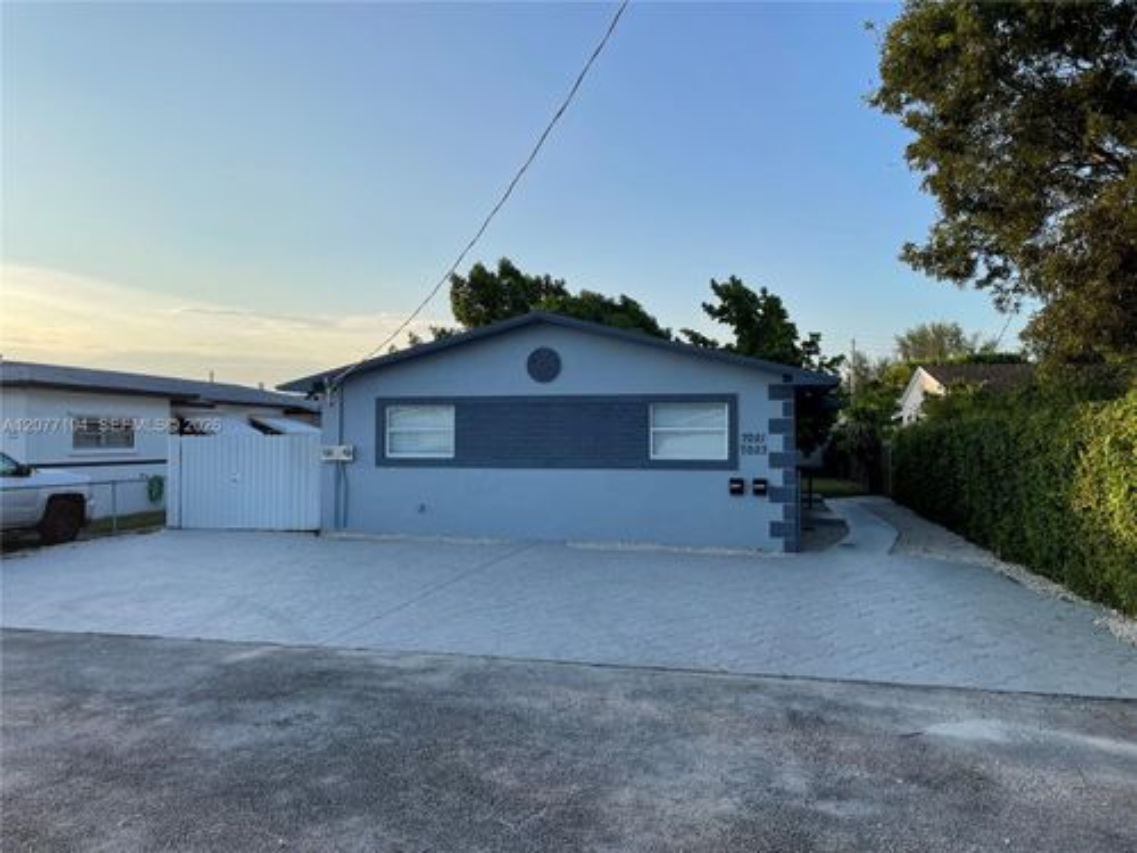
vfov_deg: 53.1
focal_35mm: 26
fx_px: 854
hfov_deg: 67.3
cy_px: 426
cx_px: 568
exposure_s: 1/1553
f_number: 1.6
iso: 32
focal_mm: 4.2
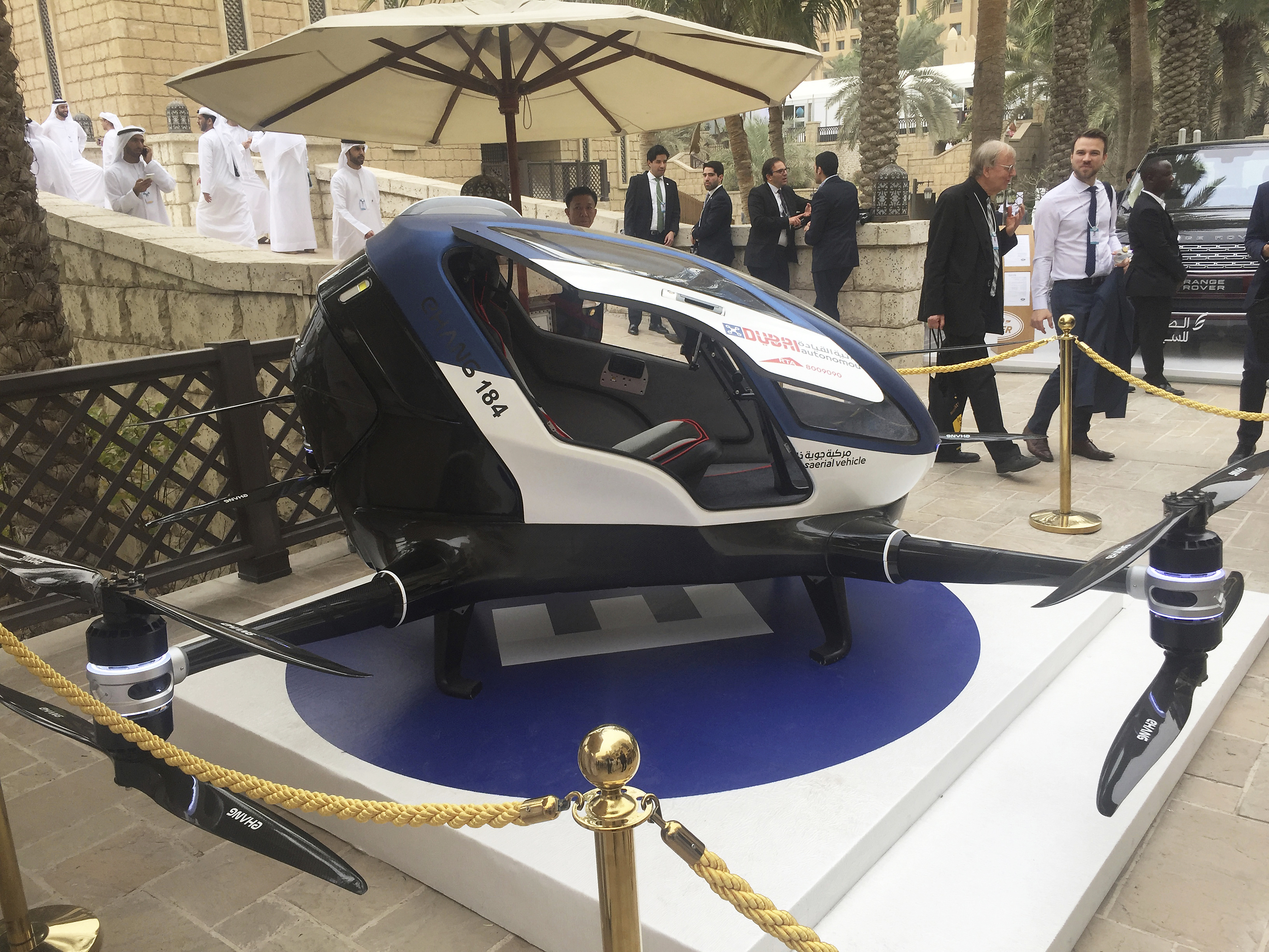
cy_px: 476
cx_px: 634
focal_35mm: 29
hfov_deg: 61.7
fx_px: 1063
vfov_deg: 48.2
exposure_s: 1/262
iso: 32
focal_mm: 4.15
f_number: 2.2
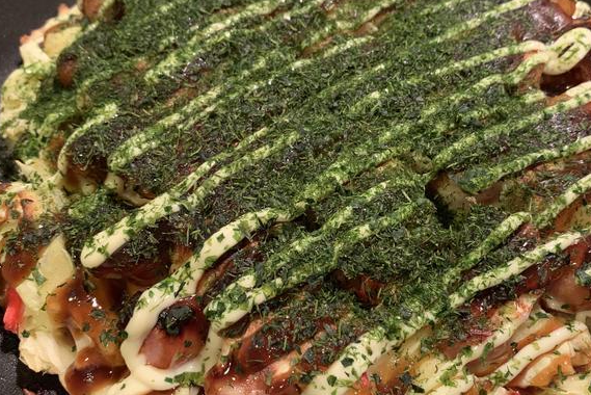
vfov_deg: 35.1
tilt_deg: -57.1
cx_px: 321
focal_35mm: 38
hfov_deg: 50.6
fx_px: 624
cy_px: 192
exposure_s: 1/25
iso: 400
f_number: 1.8
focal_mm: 4.25
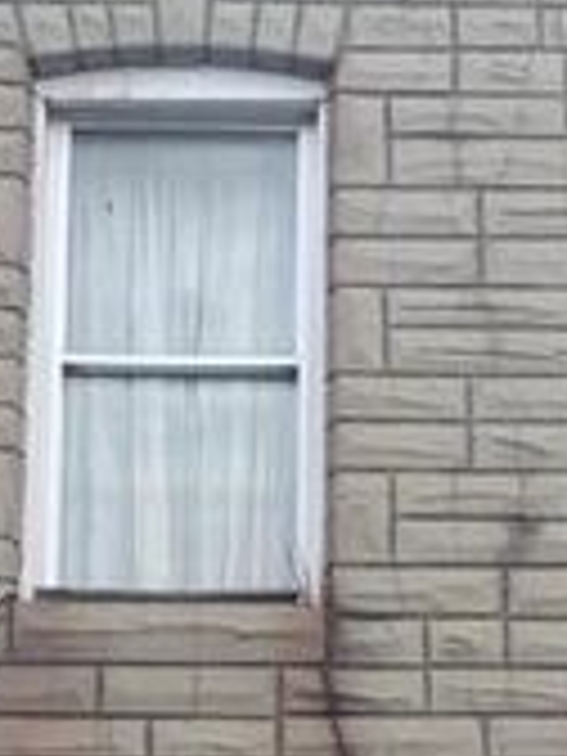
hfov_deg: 14.3
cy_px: 1213
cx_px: 374
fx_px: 2249
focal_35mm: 103
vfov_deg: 16.9
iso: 32
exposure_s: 1/1053
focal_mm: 4.25
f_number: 1.8
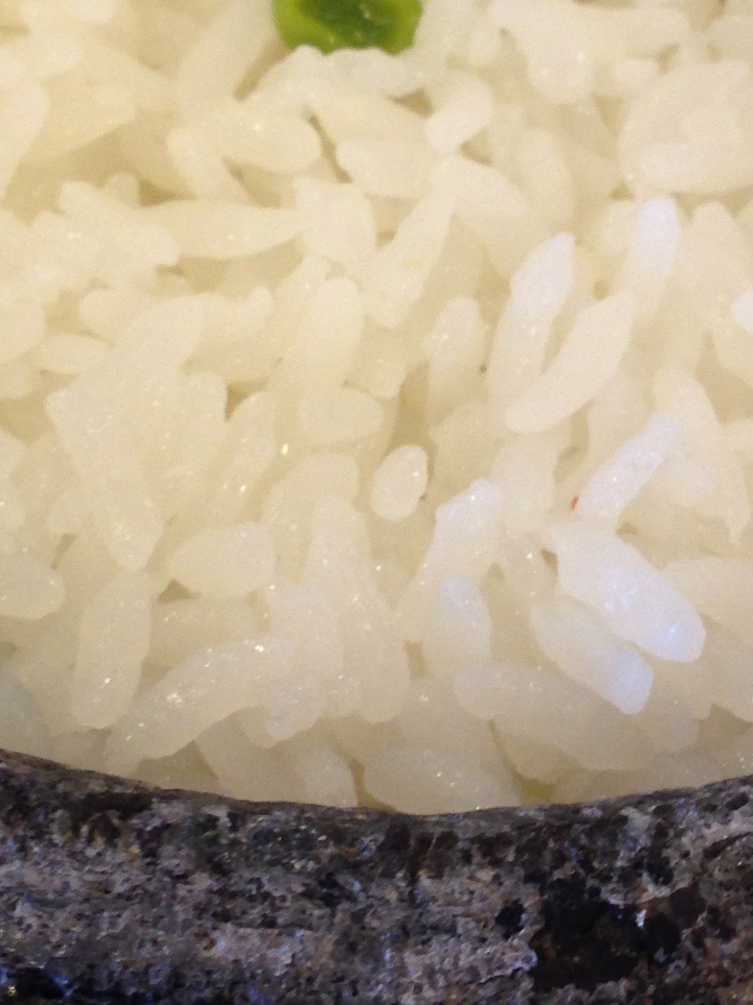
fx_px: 2989
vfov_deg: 19.0
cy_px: 255
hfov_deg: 14.4
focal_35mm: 103
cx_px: 384
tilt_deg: -60.6
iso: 80
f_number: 2.4
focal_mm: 4.12
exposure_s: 1/20
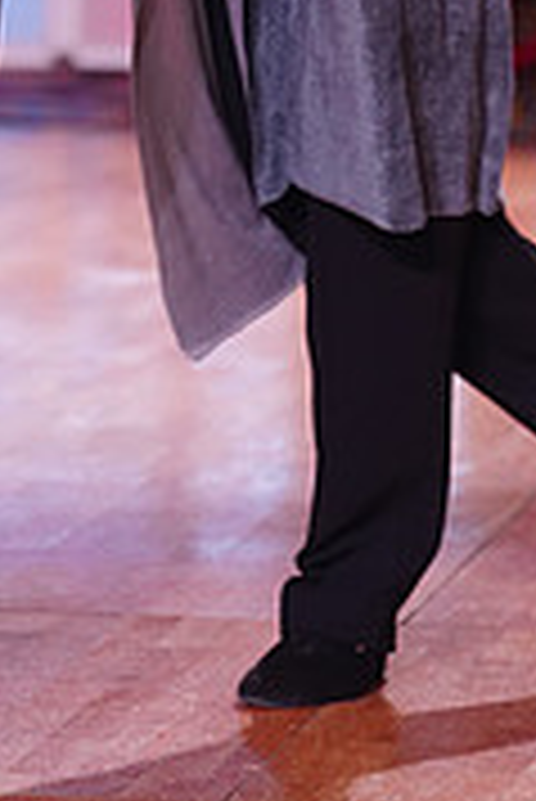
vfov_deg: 5.3
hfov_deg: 3.5
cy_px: -270
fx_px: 8648
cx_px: 38
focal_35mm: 388
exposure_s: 1/250
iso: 800
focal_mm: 119
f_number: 2.8
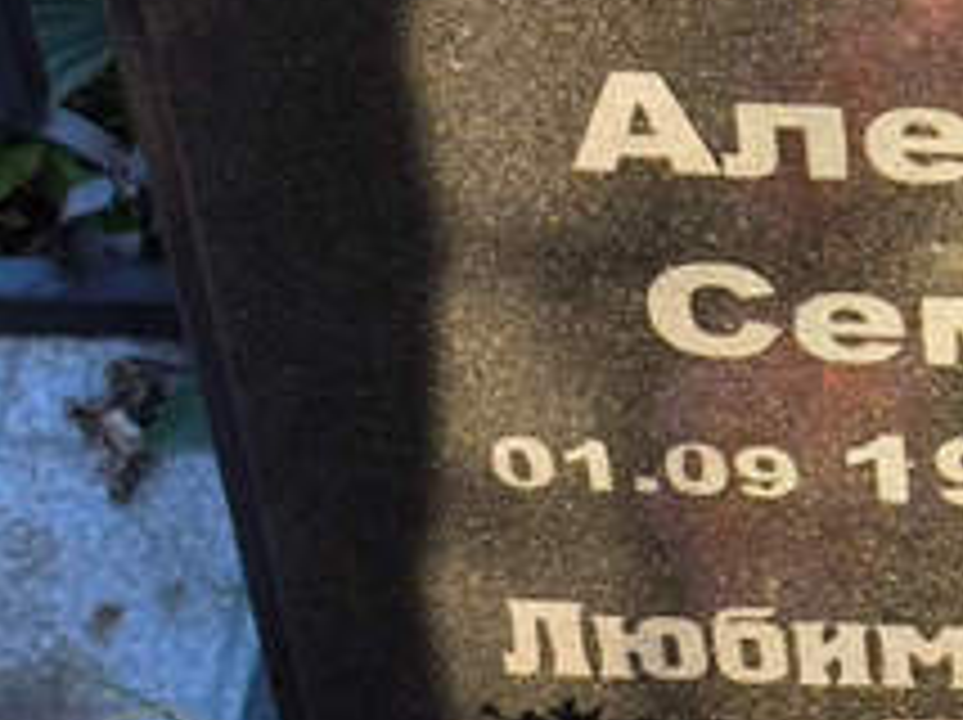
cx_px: 1253
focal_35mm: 187
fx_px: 5196
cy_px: 342
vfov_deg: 7.9
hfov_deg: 10.4
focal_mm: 4.71
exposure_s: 1/499
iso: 50
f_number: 1.7
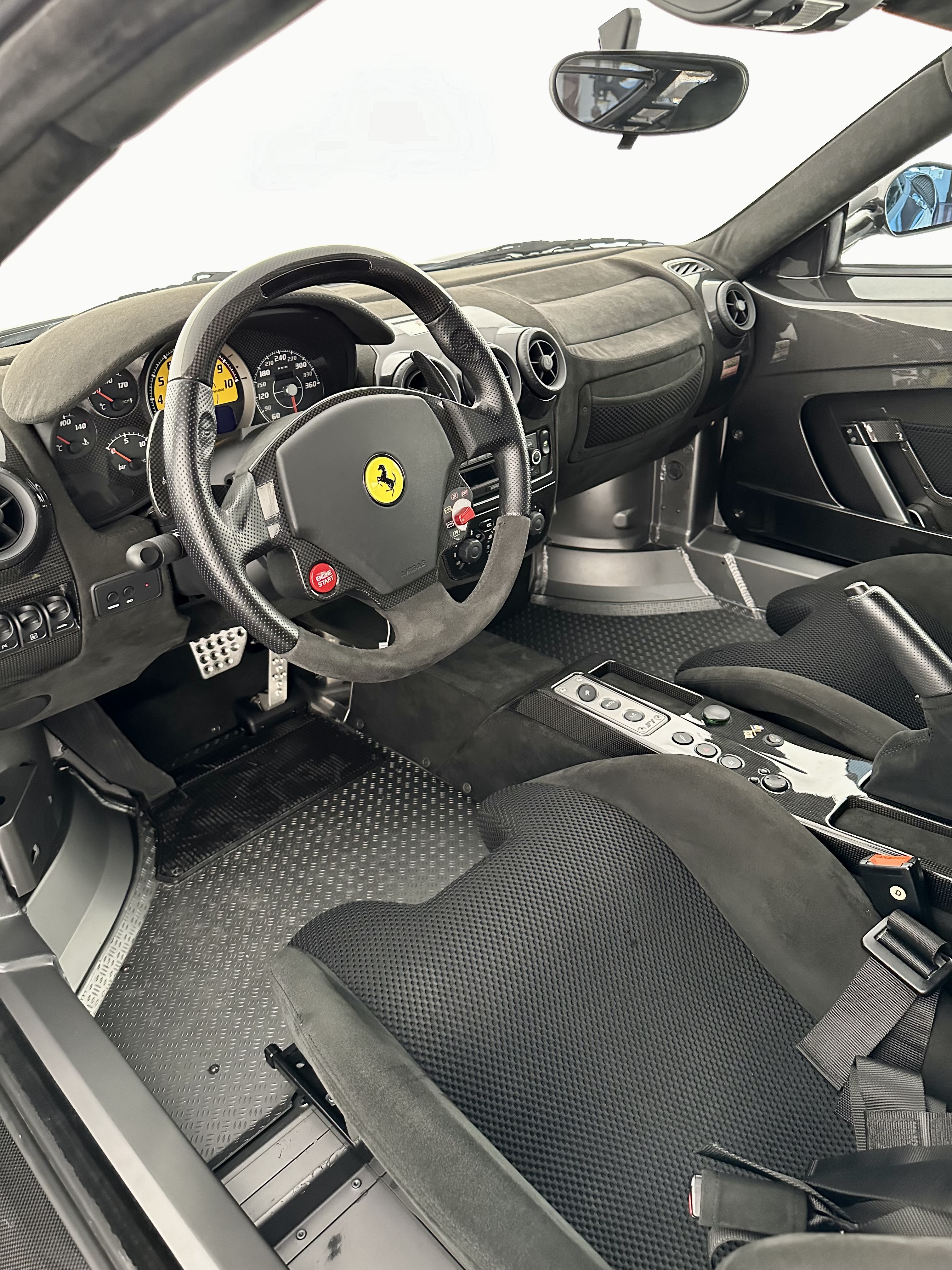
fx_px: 880
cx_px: 476
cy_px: 635
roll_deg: +2.2
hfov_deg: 56.8
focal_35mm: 24
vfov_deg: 71.6
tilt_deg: -27.8
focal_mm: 6.86
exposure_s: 1/60
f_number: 1.78
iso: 800
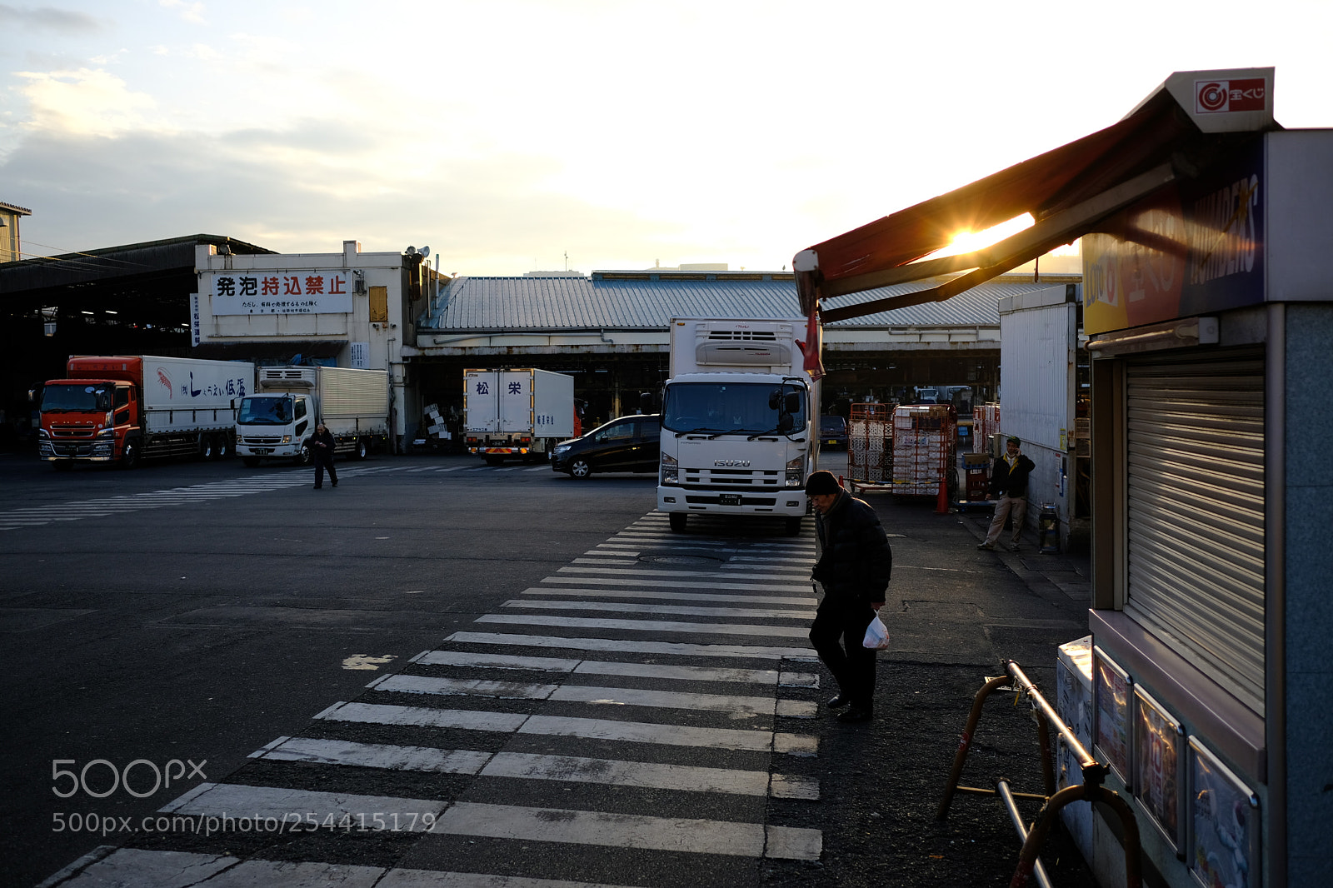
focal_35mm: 35
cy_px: 444
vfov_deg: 37.8
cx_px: 666
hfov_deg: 54.4
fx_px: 1296
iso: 200
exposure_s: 1/750
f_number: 2.8
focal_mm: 23
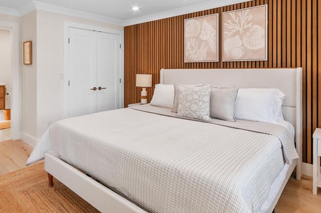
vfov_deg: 56.2
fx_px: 196
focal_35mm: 22
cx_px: 143
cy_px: 76
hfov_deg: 78.4
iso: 200
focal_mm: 10
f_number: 11
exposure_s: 1/4
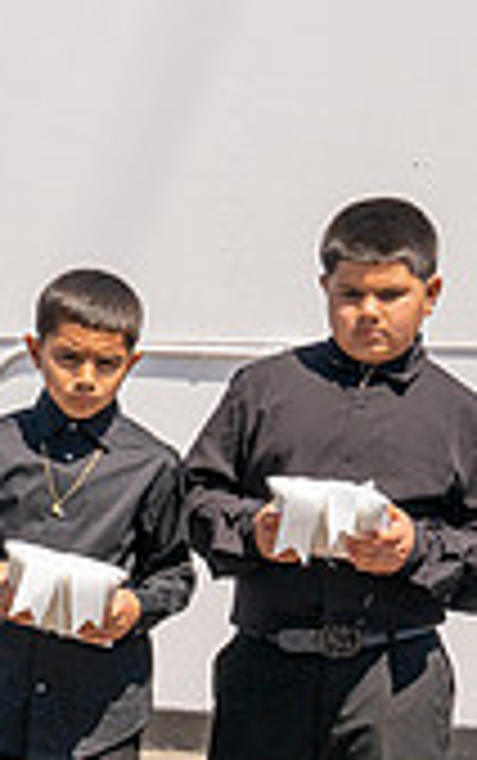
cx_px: -490
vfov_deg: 8.6
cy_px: 510
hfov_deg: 5.3
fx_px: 5083
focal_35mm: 245
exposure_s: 1/800
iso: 200
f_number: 8
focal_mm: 70
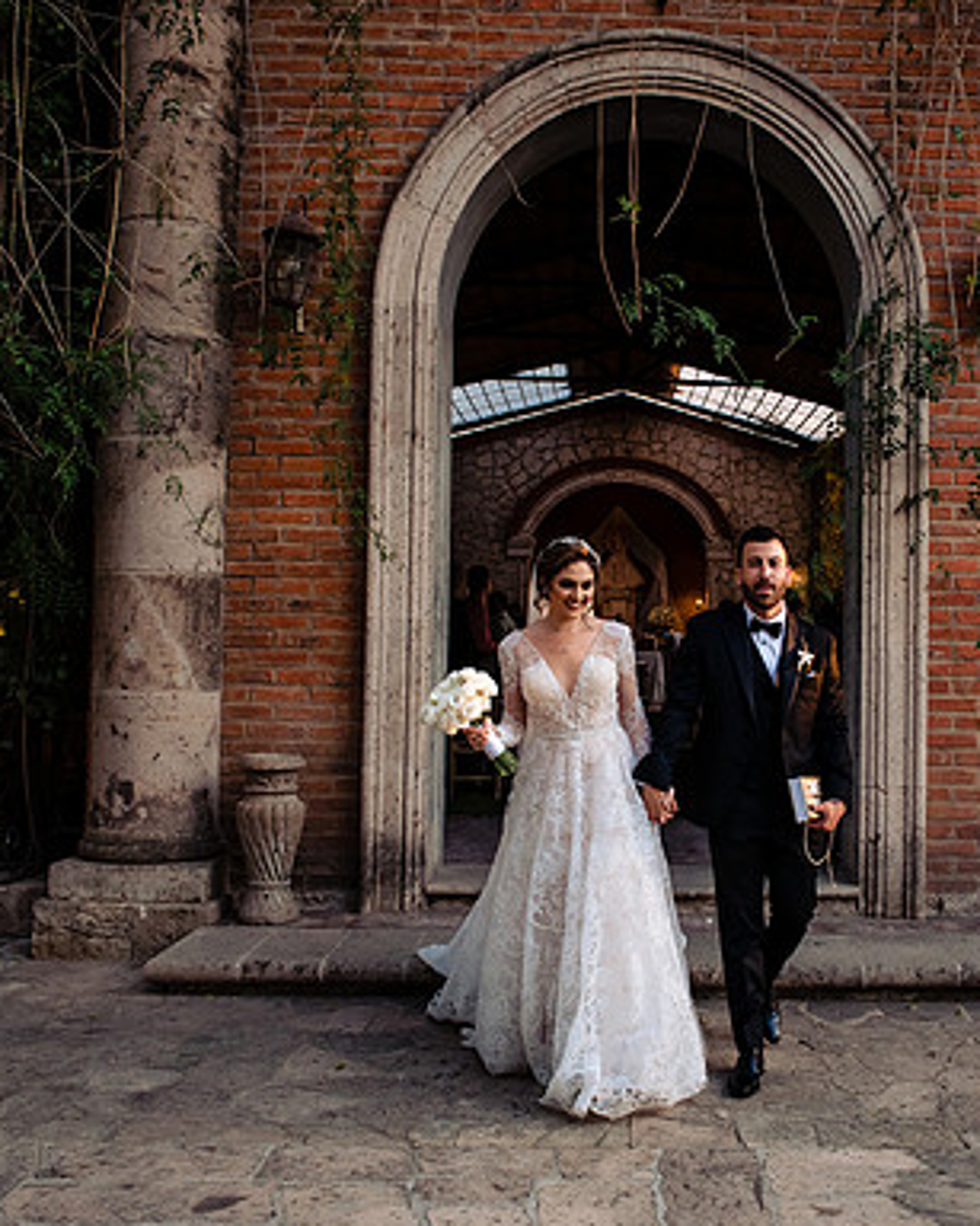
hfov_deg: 42.8
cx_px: 651
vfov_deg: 52.9
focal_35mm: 34
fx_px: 1233
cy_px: 615
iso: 1600
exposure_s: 1/320
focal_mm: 24
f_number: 5.6
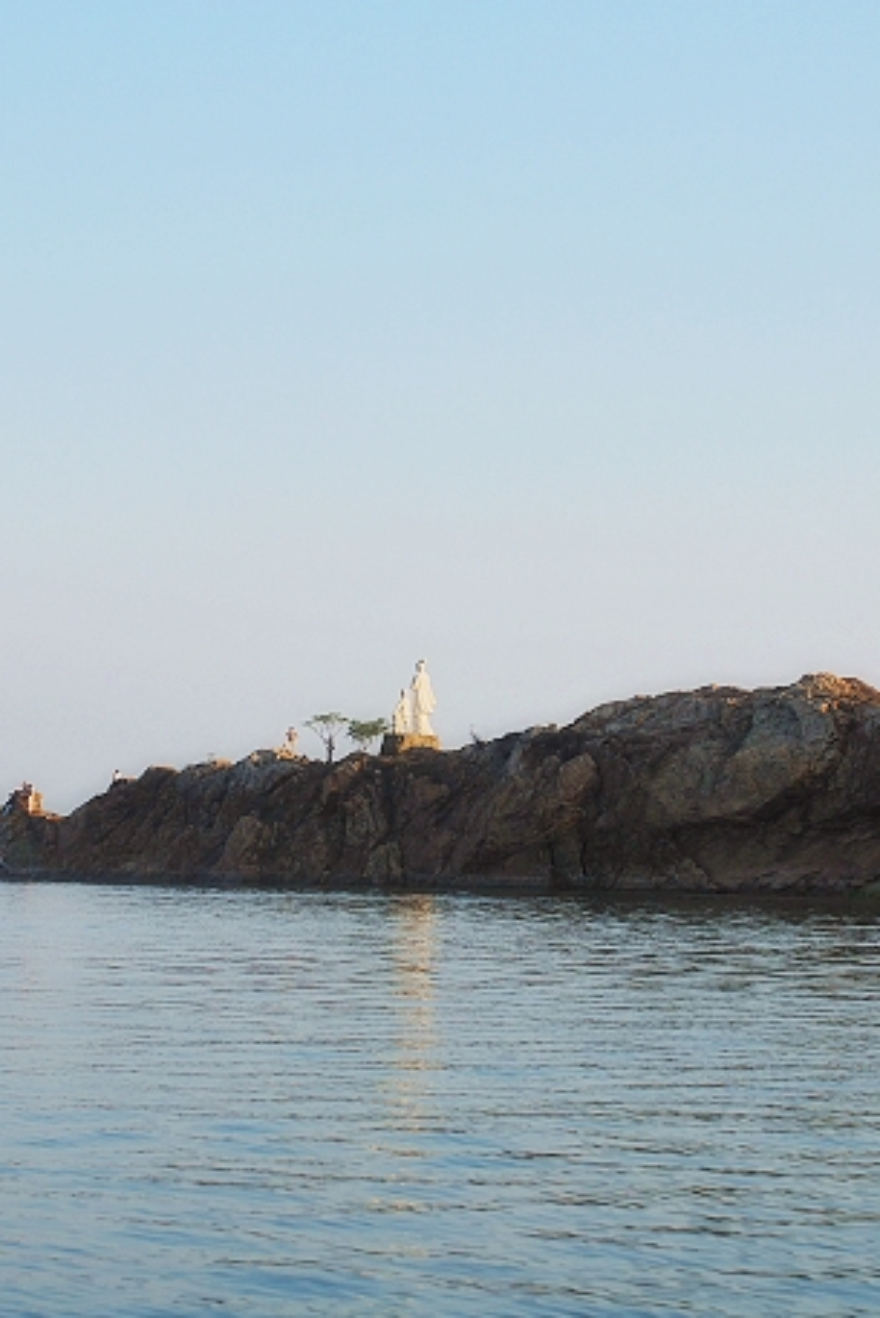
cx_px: 465
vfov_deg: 22.1
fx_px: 3371
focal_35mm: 92
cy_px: 645
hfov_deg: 14.9
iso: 100
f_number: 6.3
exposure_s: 1/160
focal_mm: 40
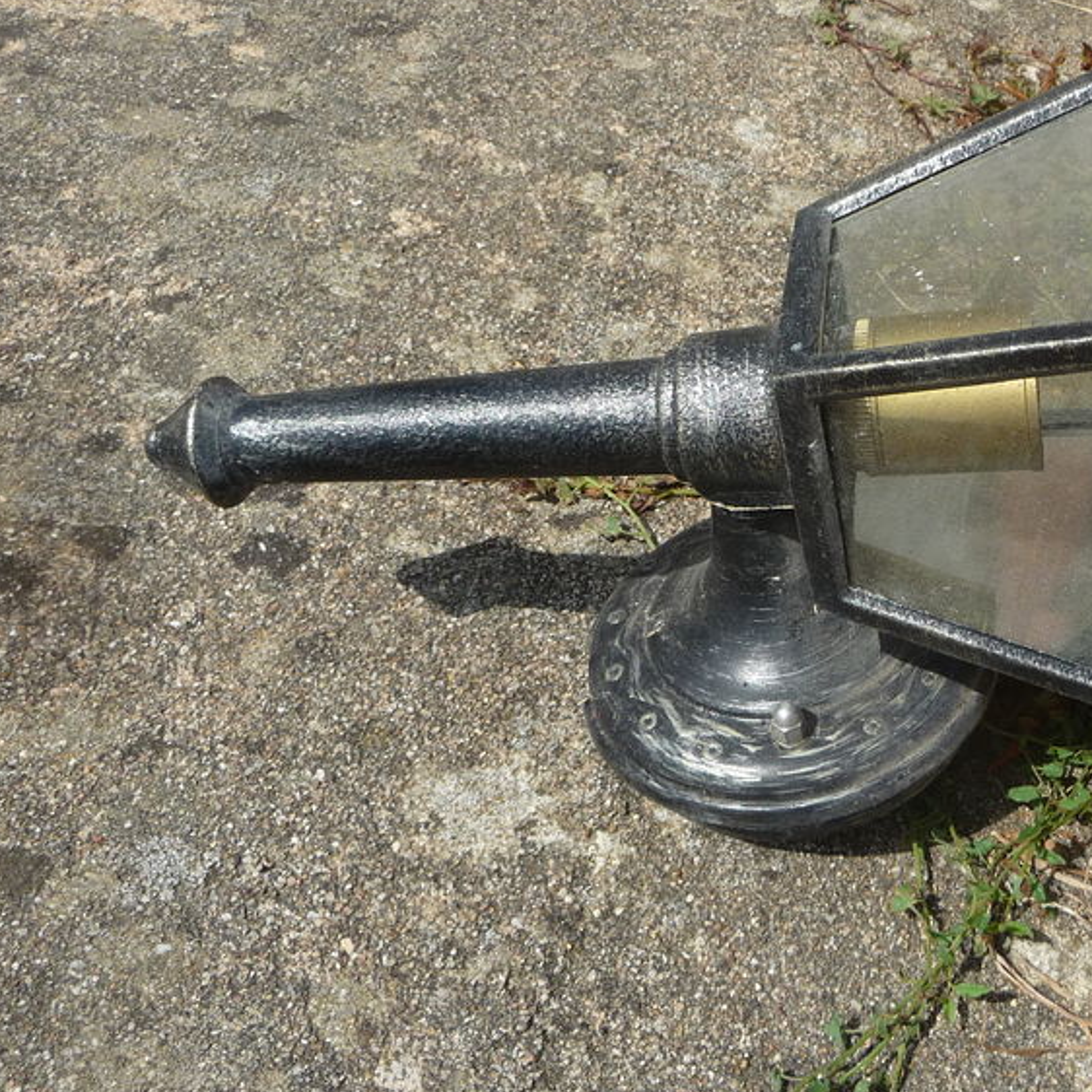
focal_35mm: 44
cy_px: 484
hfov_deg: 36.8
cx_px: 902
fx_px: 1570
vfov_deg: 38.3
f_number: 8
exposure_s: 1/250
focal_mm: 4.7
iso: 100
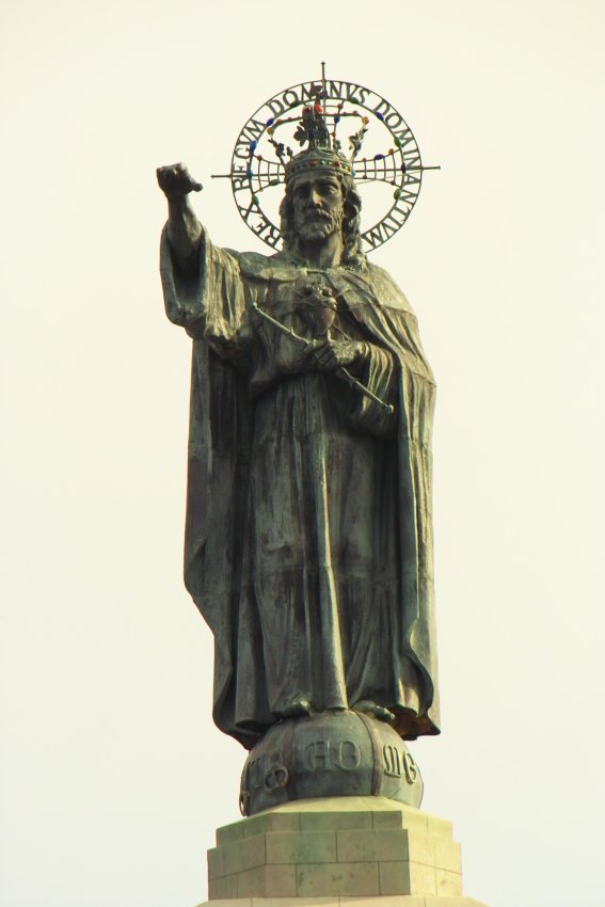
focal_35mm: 348
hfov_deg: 4.0
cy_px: 454
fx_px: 8768
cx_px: 302
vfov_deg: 5.9
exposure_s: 1/400
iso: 200
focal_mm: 200
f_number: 9
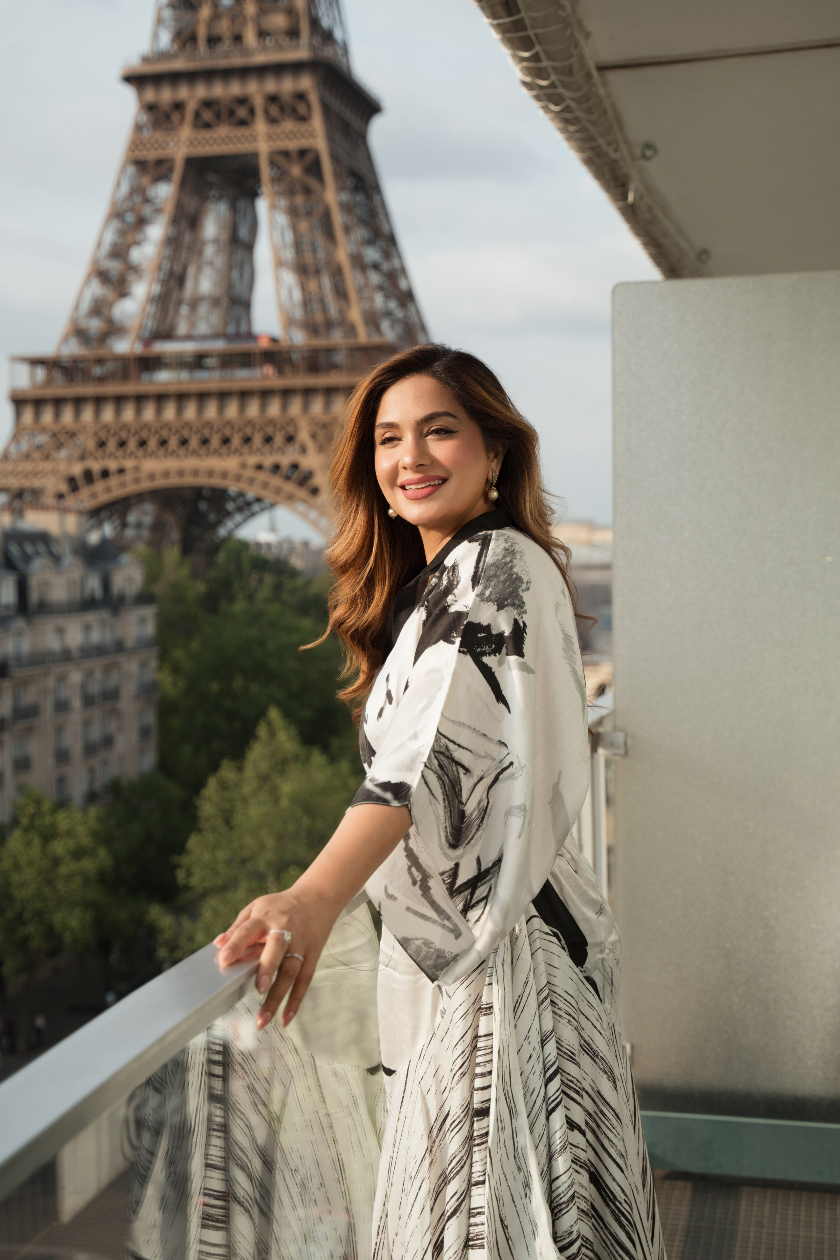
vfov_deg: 42.7
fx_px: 1610
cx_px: 420
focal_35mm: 46
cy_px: 630
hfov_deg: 29.2
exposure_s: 1/2000
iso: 250
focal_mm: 46
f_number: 3.5
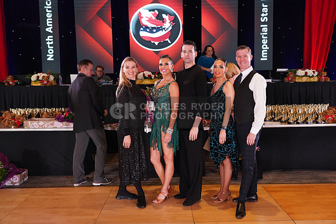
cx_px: 168
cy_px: 112
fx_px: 289
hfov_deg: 60.3
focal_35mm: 31
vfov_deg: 42.3
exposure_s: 1/160
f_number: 4
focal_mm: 31
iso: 2000
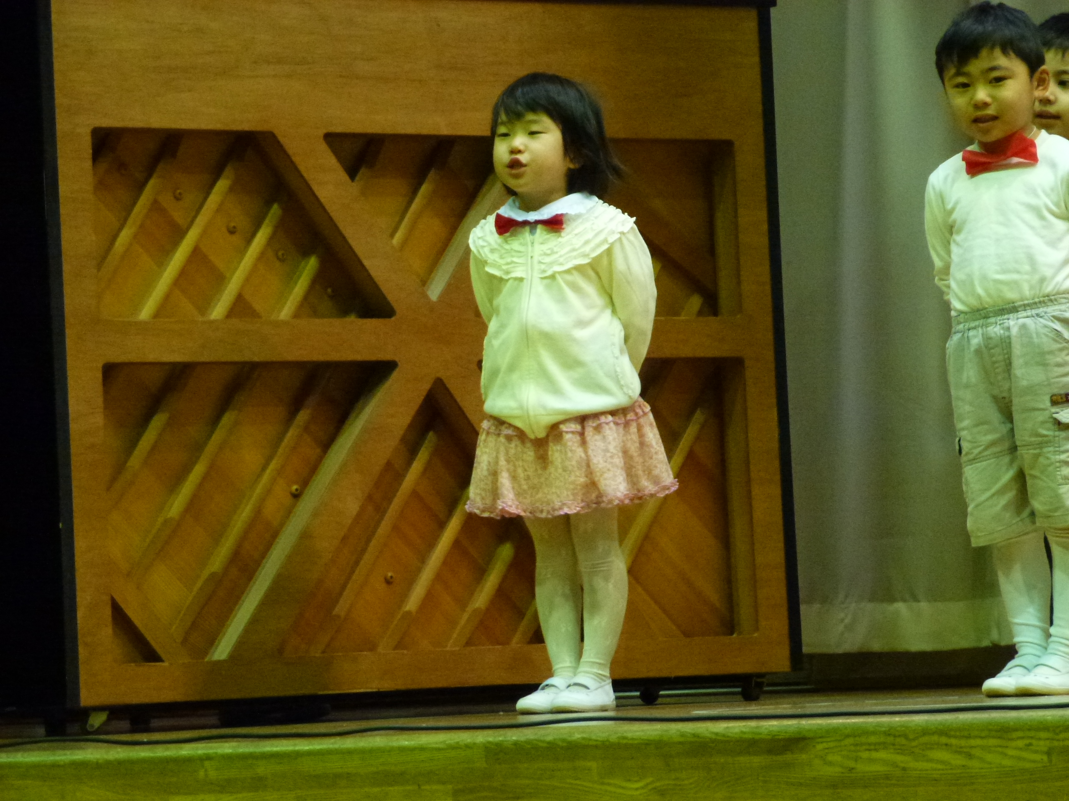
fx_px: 5620
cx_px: 534
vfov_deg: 8.2
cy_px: 400
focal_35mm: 182
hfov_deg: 10.9
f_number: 5.4
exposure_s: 1/15
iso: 800
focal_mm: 32.6
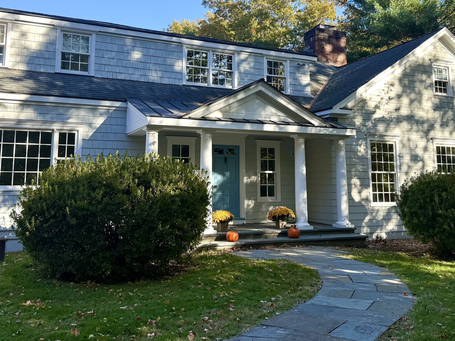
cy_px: 116
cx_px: 237
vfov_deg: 39.2
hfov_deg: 51.3
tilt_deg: +8.2
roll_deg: +0.4
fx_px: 473
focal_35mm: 36
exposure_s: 1/1211
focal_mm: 6.76
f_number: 1.78
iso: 80
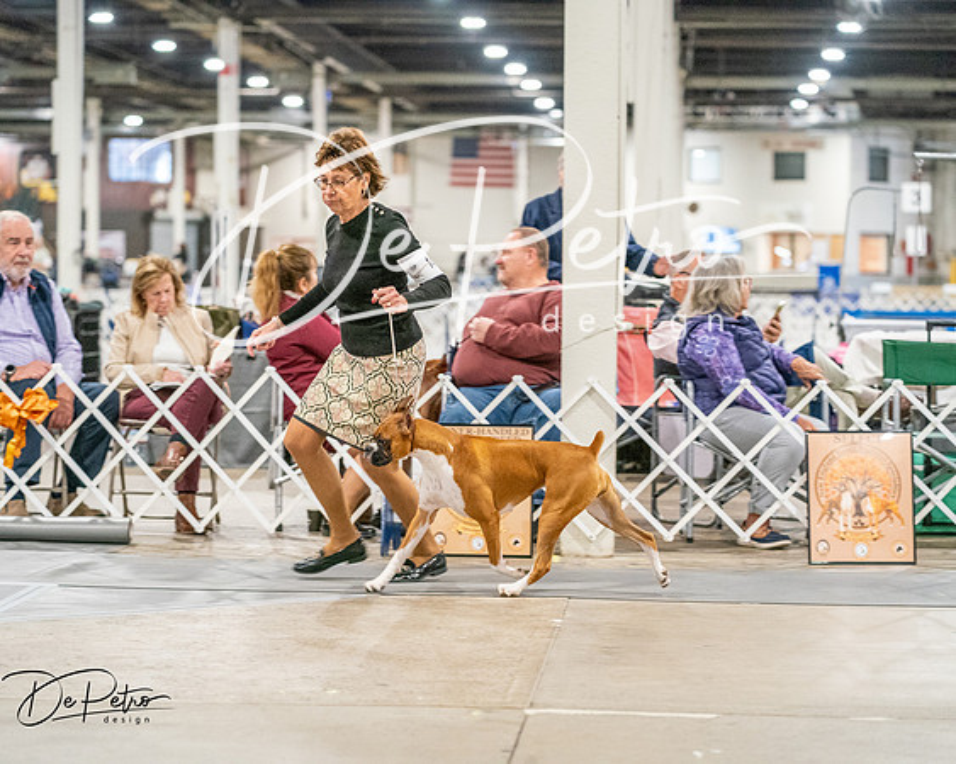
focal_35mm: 113
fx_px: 3185
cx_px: 478
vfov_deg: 13.7
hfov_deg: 17.1
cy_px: 382
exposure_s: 1/250
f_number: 3.2
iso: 6400
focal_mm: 100
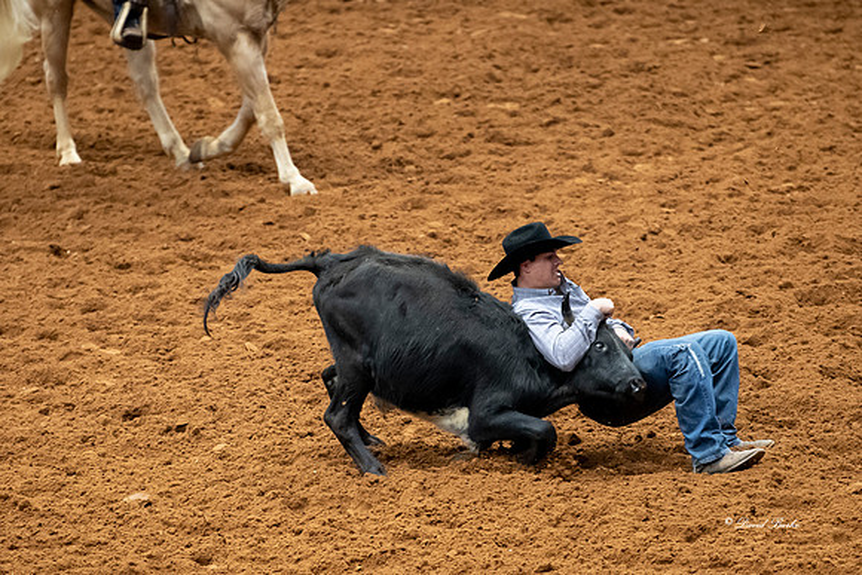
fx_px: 8587
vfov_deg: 3.8
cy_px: 335
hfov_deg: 5.7
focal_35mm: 359
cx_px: 423
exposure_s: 1/400
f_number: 3.2
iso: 4000
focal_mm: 200
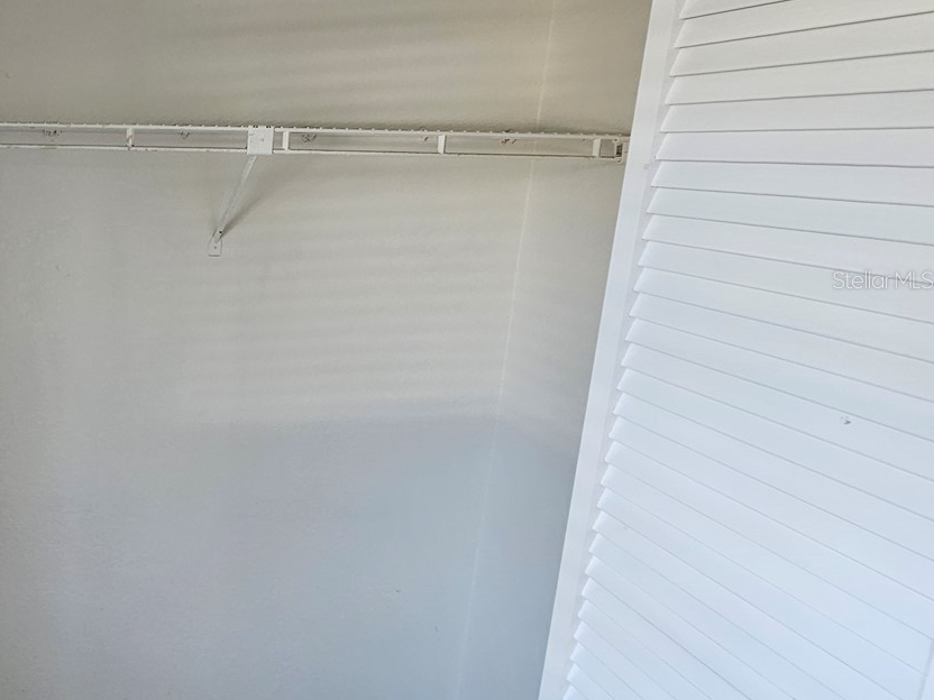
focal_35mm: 25
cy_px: 279
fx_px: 675
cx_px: 40
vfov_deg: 54.5
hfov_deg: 56.4
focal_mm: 2.2
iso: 100
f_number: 2.2
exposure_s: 1/60
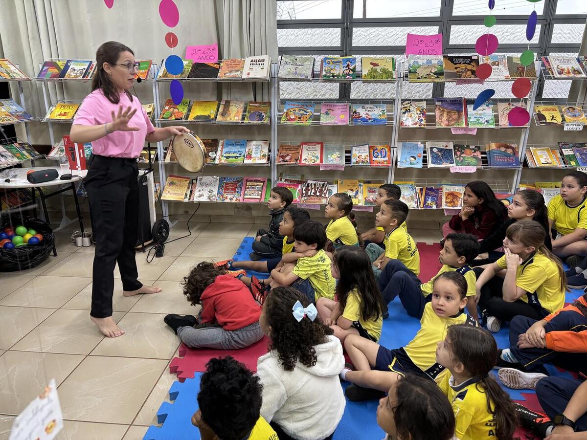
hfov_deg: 67.3
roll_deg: -0.2
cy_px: 220
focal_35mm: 26
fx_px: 441
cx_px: 294
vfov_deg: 53.1
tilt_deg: -17.1
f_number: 1.6
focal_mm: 5.96
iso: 160
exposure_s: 1/60
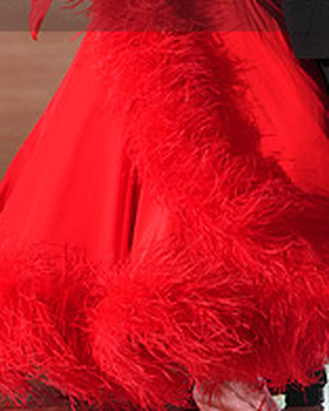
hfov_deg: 3.6
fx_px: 5266
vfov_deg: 4.5
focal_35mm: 433
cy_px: -38
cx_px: 215
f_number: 2.8
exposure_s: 1/500
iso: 1000
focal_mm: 156
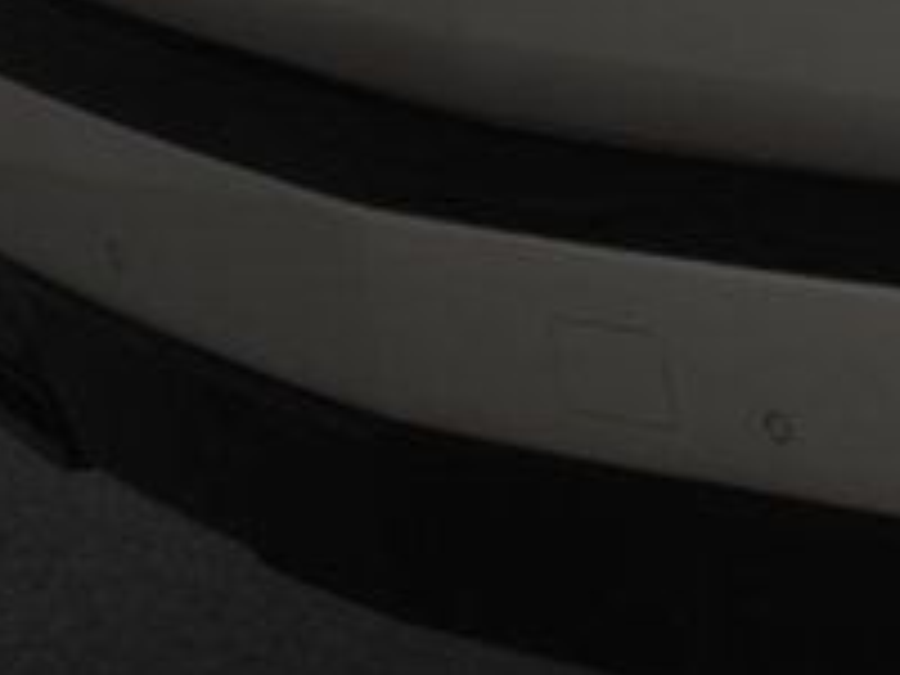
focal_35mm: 148
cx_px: 1778
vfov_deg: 9.7
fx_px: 3848
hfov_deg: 11.9
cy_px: -360
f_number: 14
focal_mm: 20
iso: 100
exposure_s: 1/160
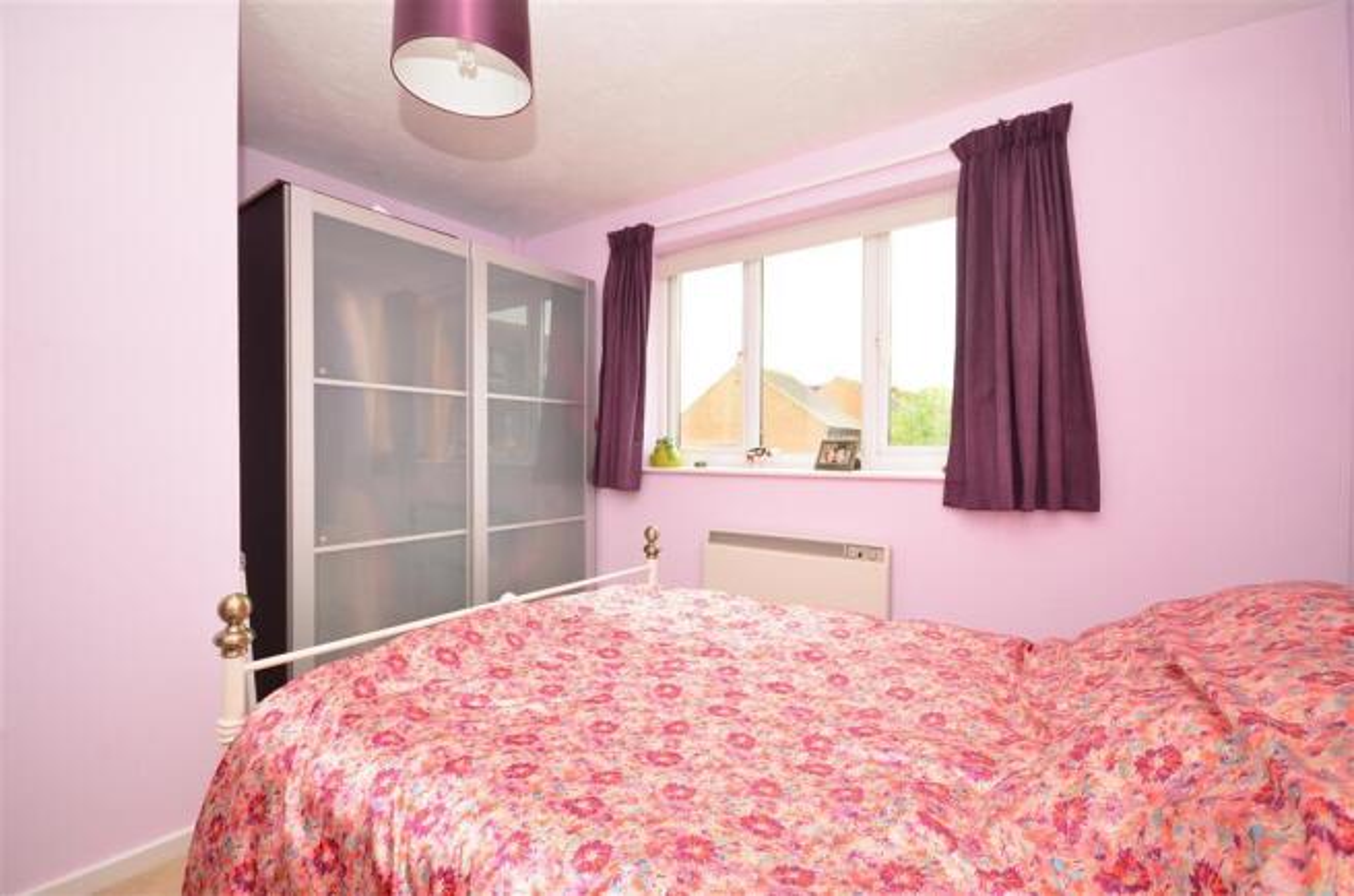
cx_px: 677
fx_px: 563
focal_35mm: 15
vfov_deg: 77.0
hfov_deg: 100.5
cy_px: 448
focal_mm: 10
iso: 200
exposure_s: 1/60
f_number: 5
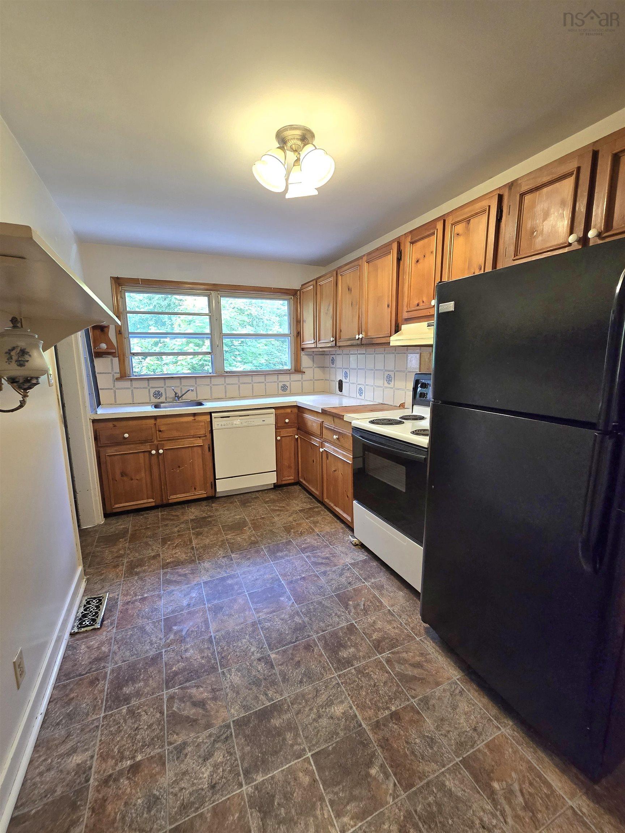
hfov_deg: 89.9
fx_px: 313
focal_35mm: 13
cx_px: 312
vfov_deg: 106.2
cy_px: 416
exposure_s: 1/60.2
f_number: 2.2
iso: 160
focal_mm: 2.2
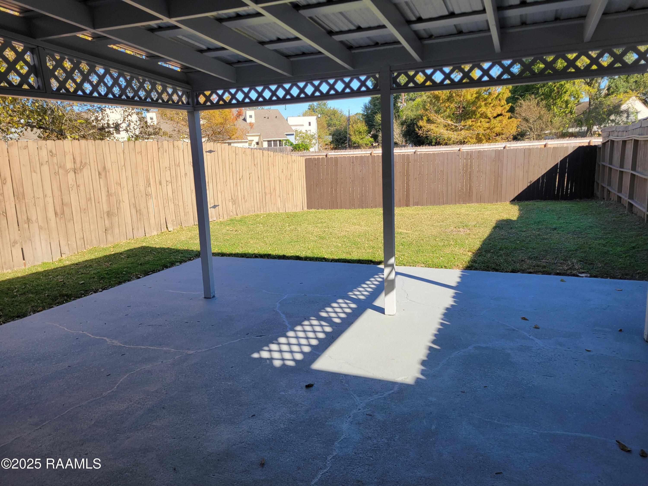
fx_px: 487
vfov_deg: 53.1
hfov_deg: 67.3
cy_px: 243
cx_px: 324
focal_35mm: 26
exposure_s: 1/955
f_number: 1.8
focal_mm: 5.4
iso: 40
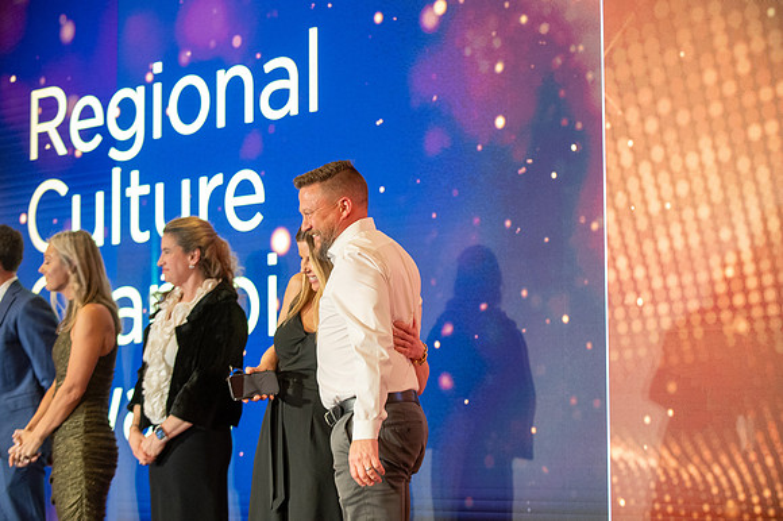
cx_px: 392
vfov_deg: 15.2
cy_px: 260
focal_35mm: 90
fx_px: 1956
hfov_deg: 22.6
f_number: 2.8
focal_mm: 90
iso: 3200
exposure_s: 1/125
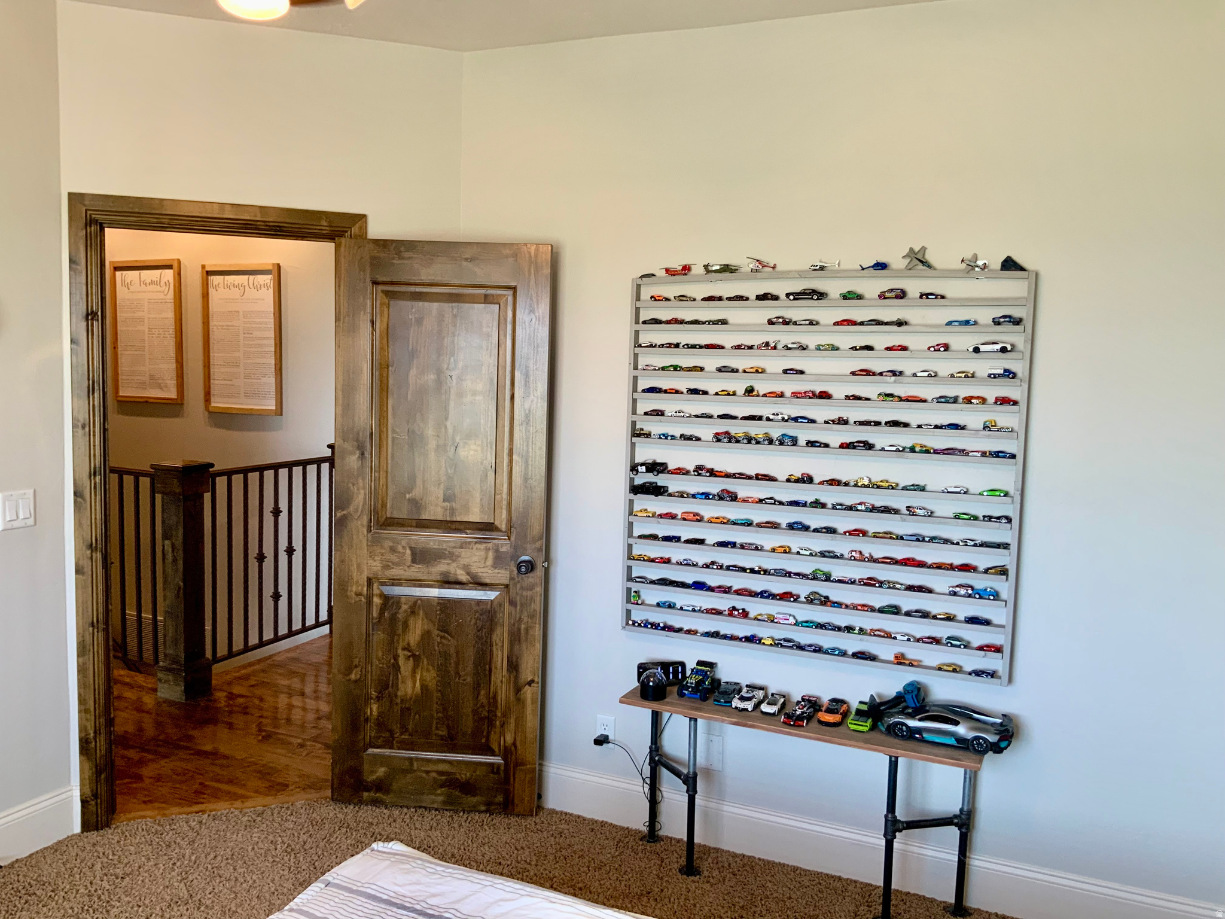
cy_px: 460
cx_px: 612
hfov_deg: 61.7
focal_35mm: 29
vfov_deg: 48.2
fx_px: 1026
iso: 64
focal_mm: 3
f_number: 1.8
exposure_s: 1/60
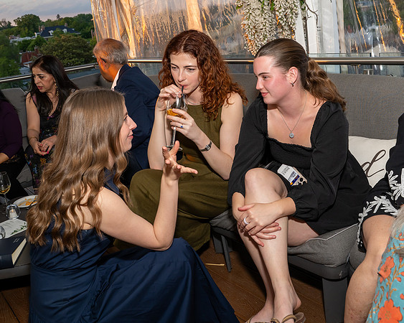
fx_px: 457
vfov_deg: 38.8
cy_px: 134
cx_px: 195
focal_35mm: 38
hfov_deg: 47.7
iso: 500
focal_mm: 29
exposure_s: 1/250
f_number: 8
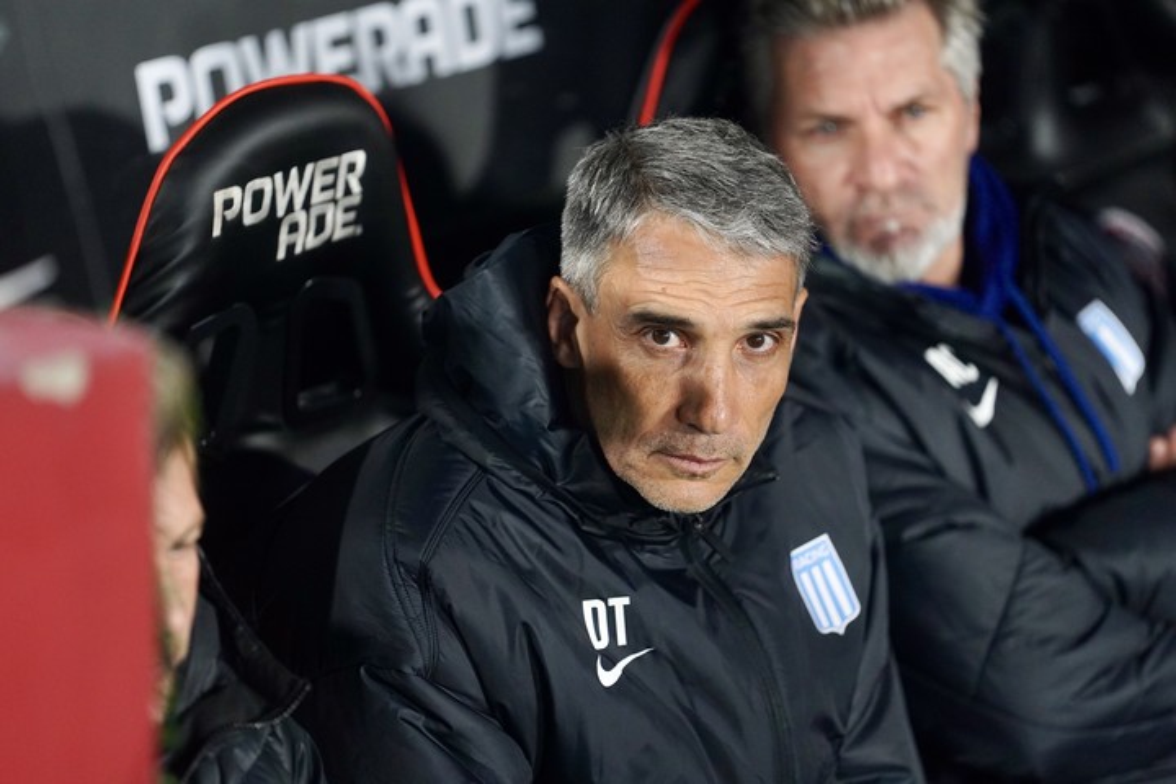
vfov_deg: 6.9
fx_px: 6533
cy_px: 392
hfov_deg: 10.3
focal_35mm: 200
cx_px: 588
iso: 2500
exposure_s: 1/640
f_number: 2.8
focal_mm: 200
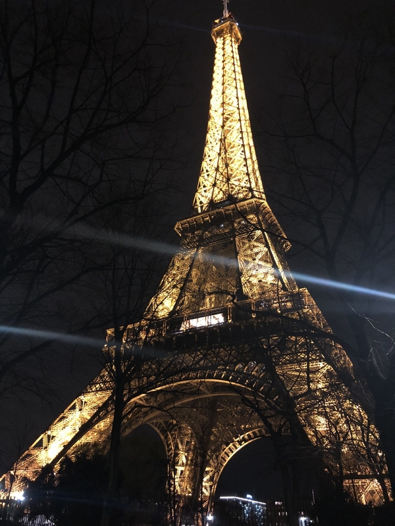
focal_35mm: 28
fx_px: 426
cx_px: 198
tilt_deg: +33.2
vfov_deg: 63.4
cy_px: 263
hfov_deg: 49.7
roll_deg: -2.1
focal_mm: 4
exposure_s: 1/4
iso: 100
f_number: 1.8
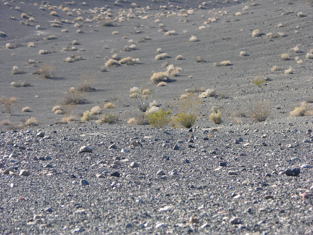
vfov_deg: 11.4
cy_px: 118
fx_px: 1175
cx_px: 156
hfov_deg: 15.2
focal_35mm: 130
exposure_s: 1/145
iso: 50
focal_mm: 31.9
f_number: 4.3
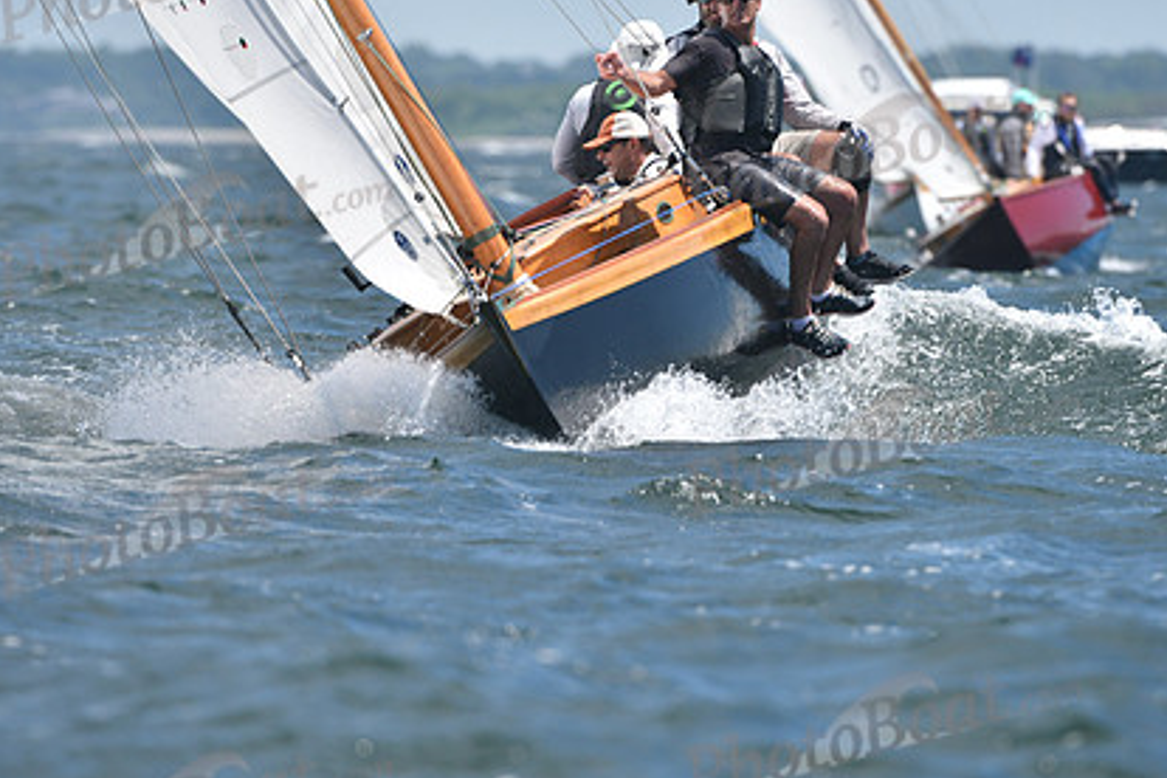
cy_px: 337
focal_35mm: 560
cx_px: 541
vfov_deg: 2.5
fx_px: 18152
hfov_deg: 3.7
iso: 250
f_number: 5.6
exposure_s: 1/1250
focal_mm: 400
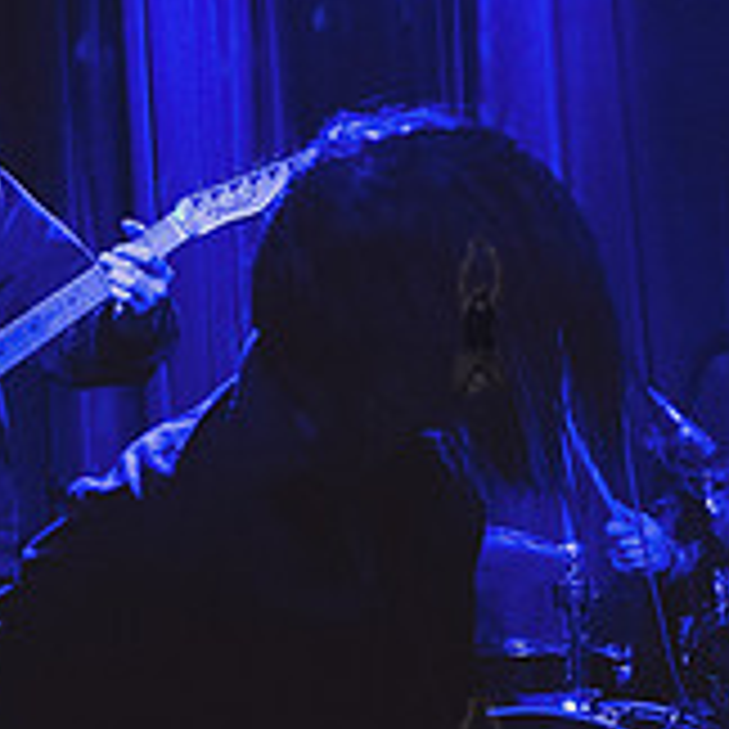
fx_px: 1835
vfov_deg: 21.5
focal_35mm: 77
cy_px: 770
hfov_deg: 22.5
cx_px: 401
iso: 12800
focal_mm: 24
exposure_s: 1/250
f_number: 3.5
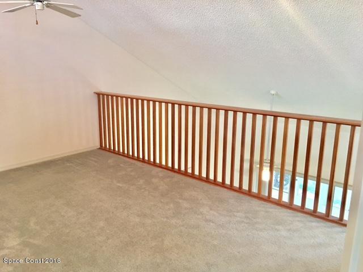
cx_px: 182
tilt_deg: -12.8
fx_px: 304
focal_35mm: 29
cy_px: 136
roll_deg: -1.6
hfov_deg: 61.7
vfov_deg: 48.2
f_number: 2.2
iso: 80
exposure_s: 1/10
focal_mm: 4.15
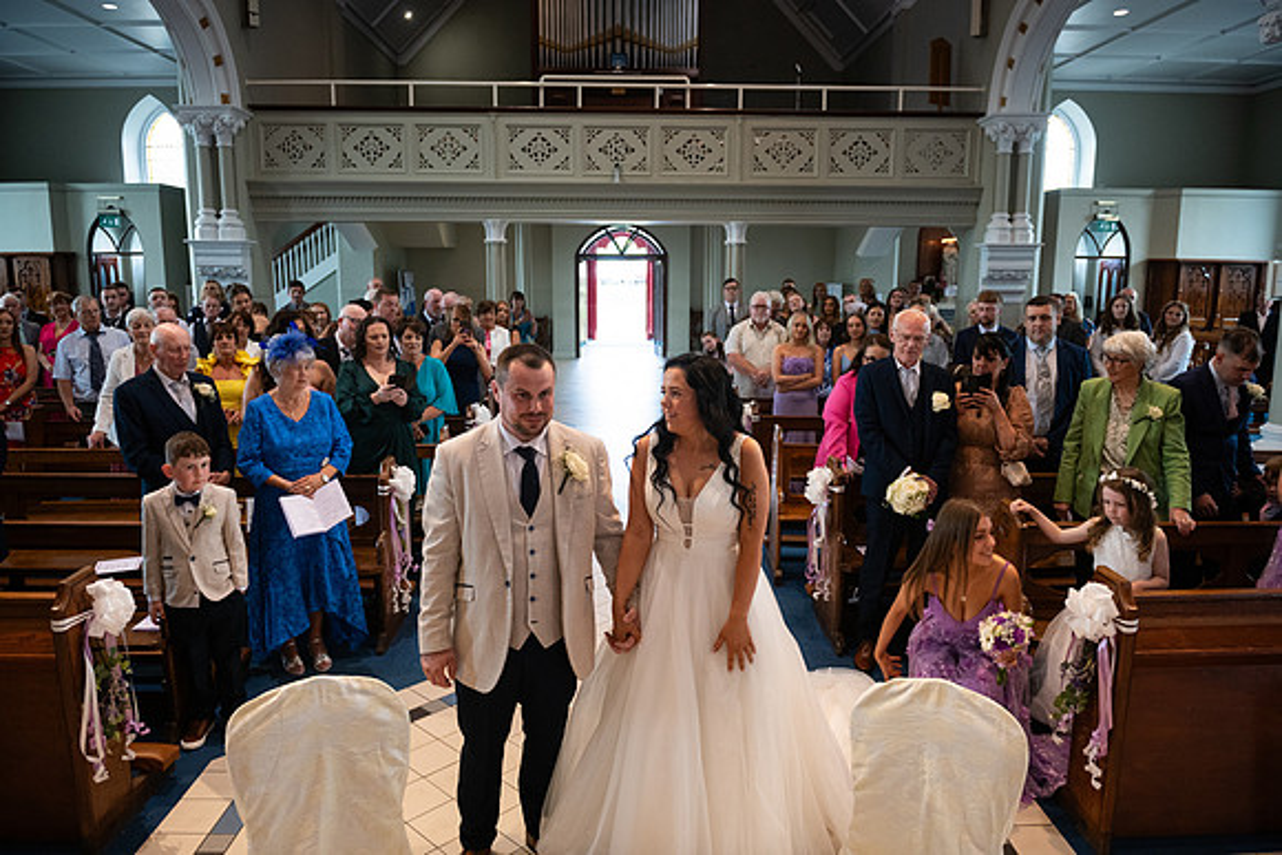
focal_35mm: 24
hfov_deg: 73.7
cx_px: 641
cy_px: 428
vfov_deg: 53.2
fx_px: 855
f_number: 3.5
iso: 800
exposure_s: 1/160
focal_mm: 24
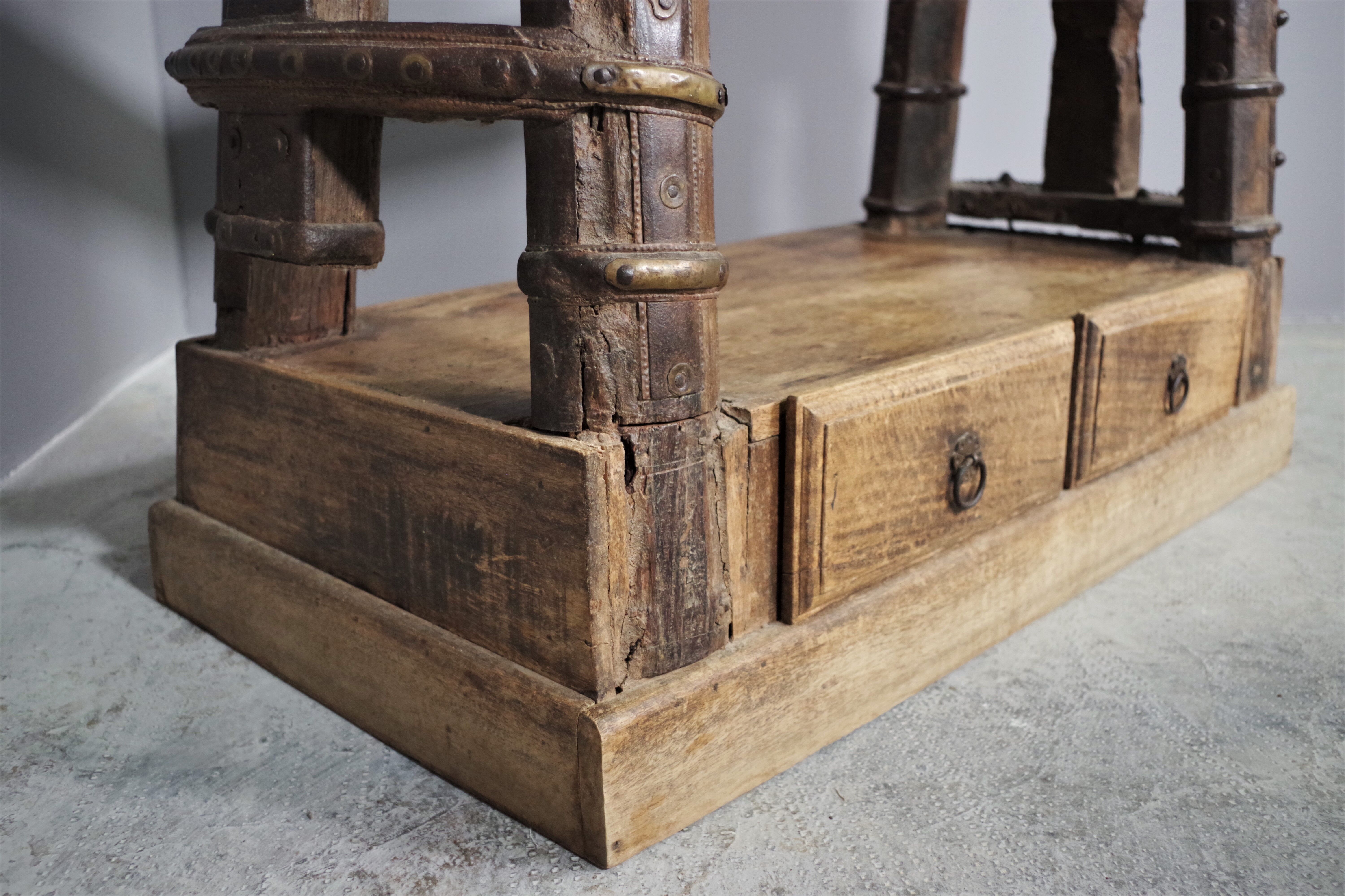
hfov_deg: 55.8
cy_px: 448
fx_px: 1270
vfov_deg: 38.9
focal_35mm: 34
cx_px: 672
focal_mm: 23.13
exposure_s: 1/60
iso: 1600
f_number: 4
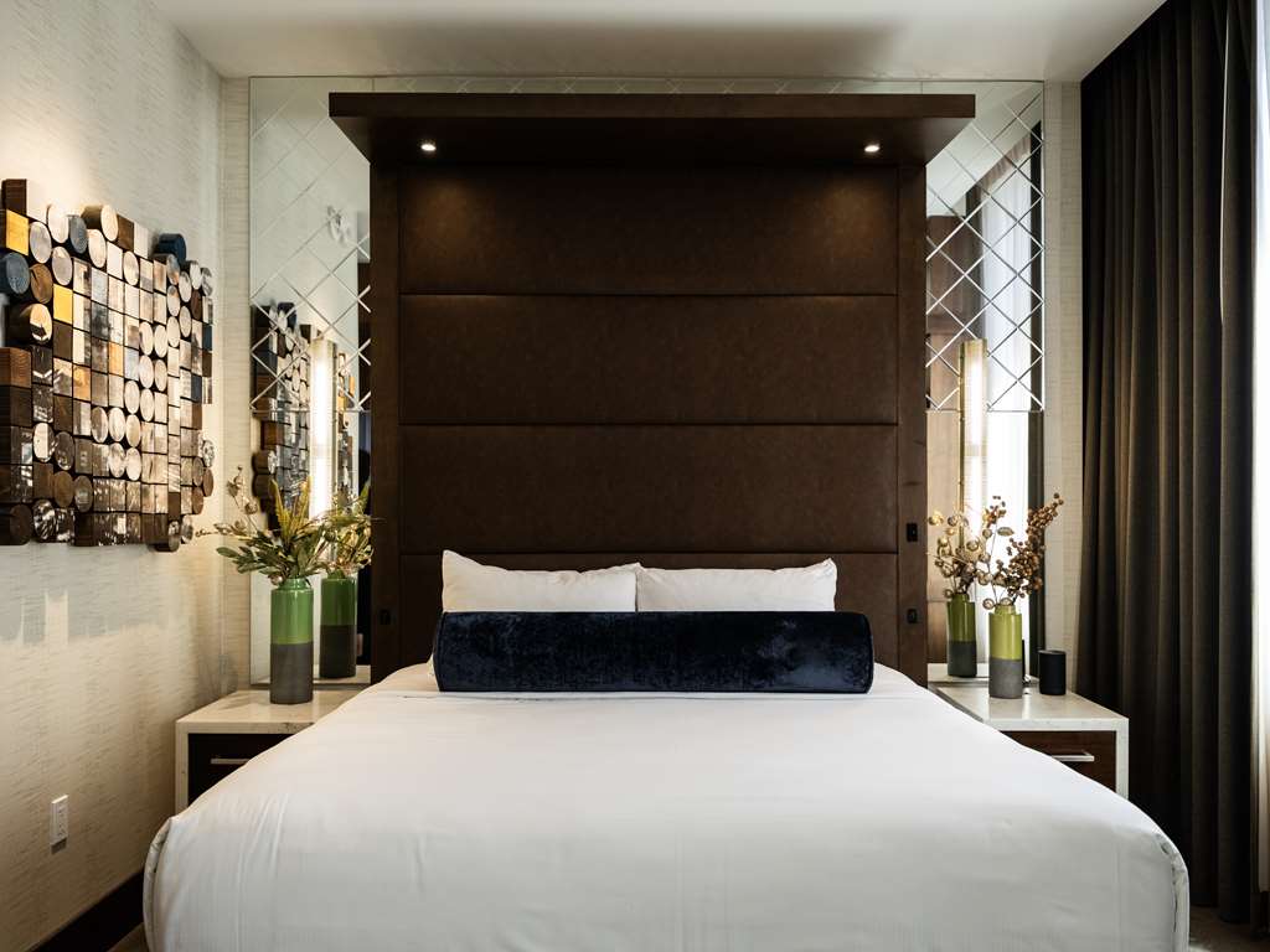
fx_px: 1027
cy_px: 476
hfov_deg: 63.4
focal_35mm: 28
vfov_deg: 49.7
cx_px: 635
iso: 1600
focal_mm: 35
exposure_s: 1/160
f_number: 4
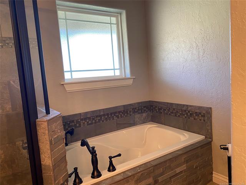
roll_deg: +3.4
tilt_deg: -5.4
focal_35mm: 26
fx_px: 185
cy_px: 92
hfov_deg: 67.3
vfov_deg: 53.1
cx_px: 123
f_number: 1.8
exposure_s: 1/60
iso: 125
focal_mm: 4.25
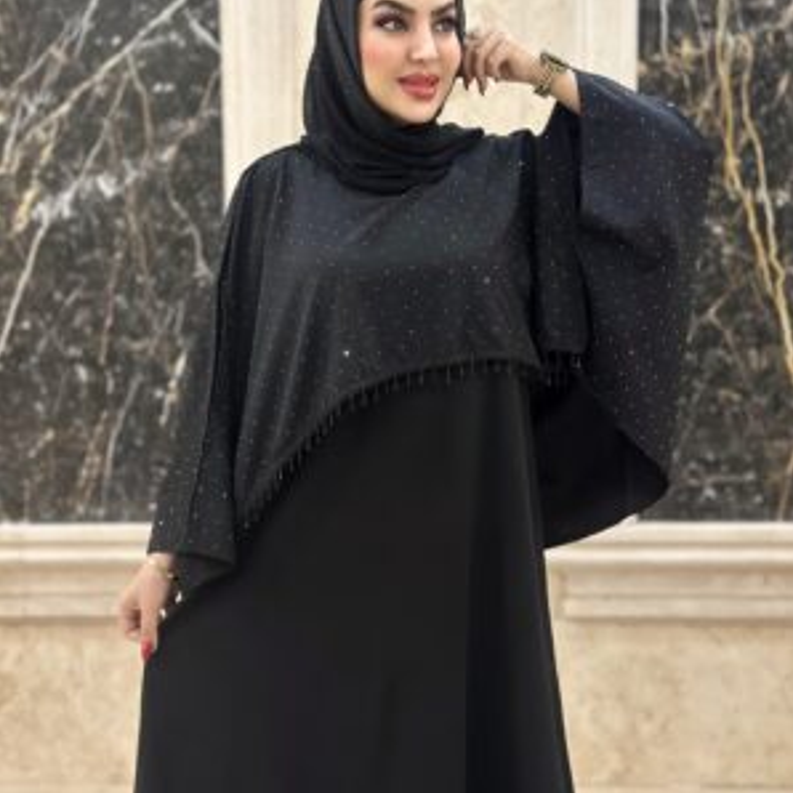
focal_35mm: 57
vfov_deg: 30.0
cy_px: 309
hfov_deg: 30.0
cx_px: 396
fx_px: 1477
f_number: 1.78
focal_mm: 6.86
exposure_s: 1/50
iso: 250
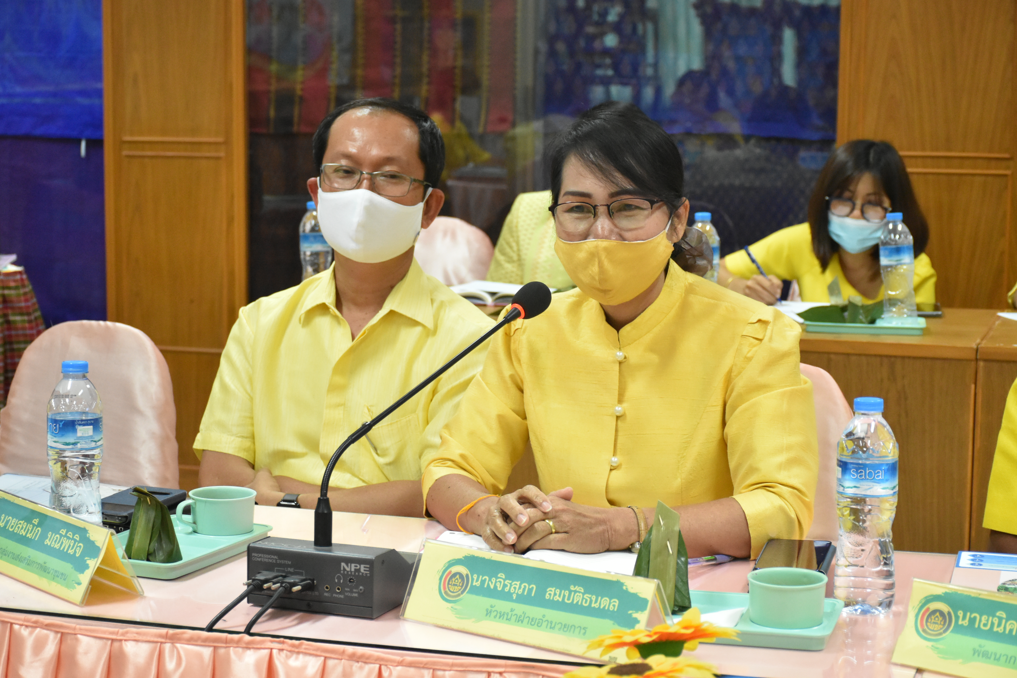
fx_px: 2119
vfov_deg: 18.2
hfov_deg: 27.0
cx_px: 508
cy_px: 339
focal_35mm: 75
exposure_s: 1/125
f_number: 5.6
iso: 3200
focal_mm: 50
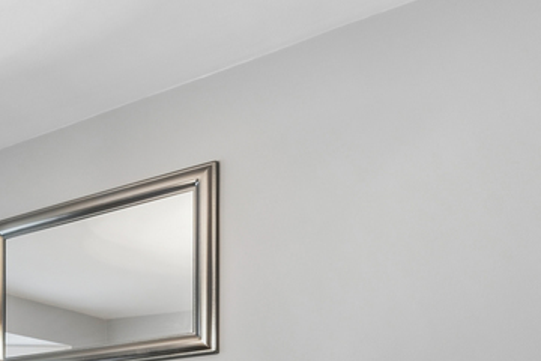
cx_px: -119
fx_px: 811
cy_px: 498
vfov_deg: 21.9
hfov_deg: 30.8
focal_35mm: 54
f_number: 10
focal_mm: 12
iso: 160
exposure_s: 1/1.67
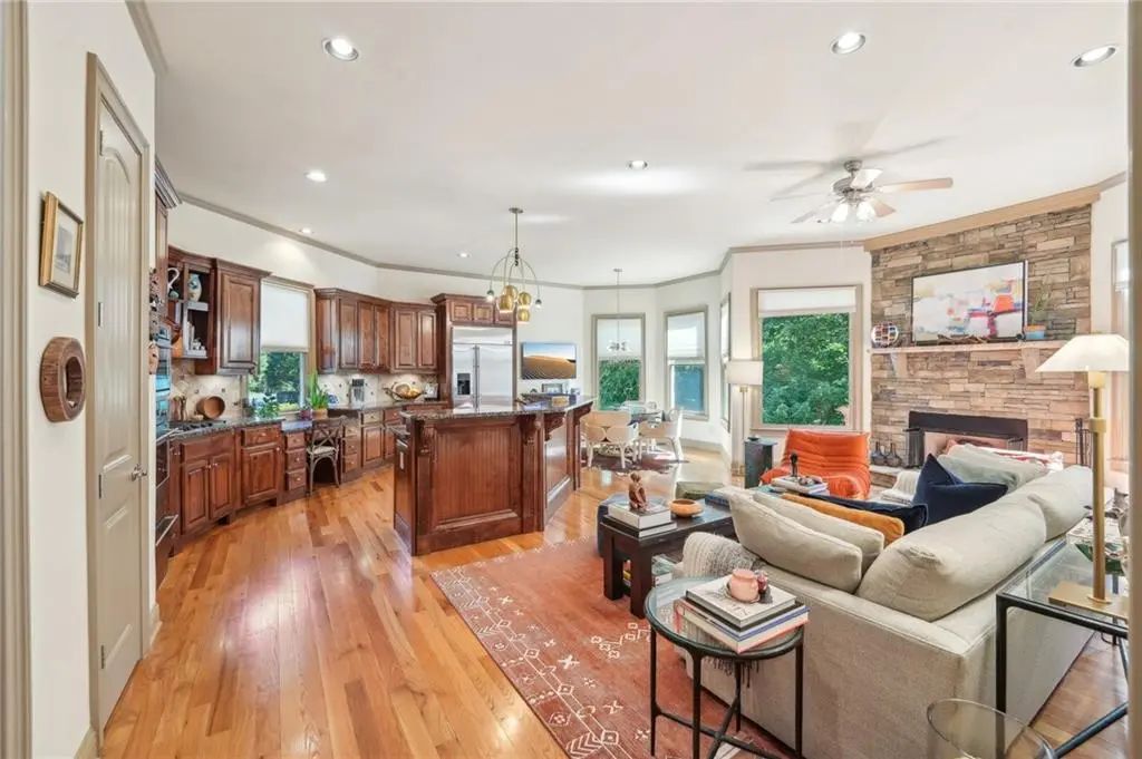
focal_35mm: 14
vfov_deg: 81.1
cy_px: 380
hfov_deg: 104.3
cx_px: 571
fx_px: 444
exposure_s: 1/5
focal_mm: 14
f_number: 8
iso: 320
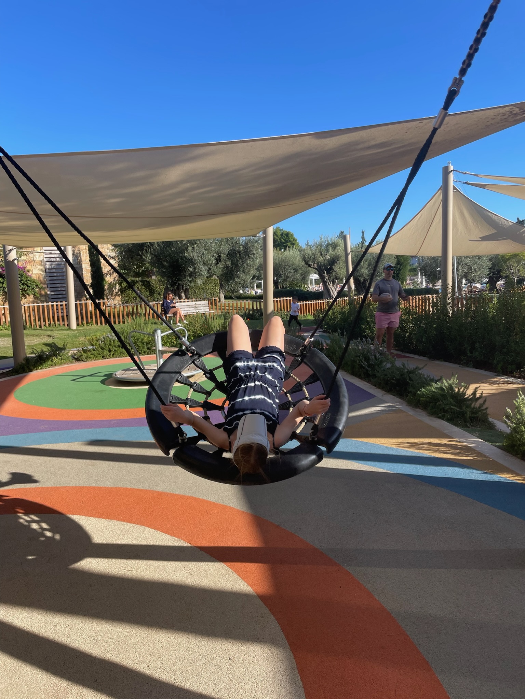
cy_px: 350
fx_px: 526
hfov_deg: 53.1
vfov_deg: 67.3
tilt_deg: -6.2
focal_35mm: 26
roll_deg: +3.1
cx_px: 262
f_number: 1.6
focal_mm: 4.2
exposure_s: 1/1689
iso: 32
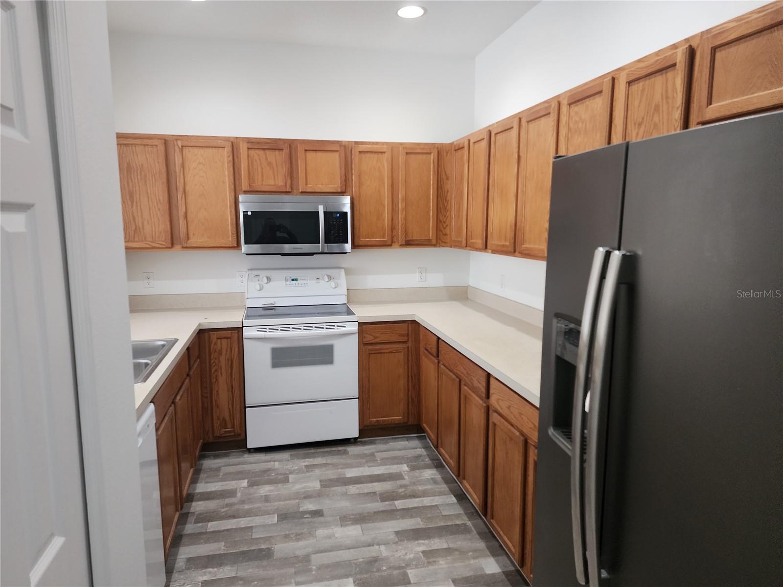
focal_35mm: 23
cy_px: 294
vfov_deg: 58.9
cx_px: 392
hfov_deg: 73.9
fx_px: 520
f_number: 1.8
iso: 400
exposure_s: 1/120
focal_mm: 6.4
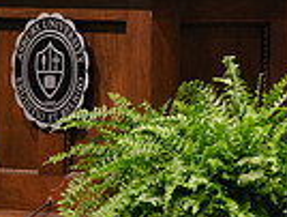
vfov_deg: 2.4
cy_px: -144
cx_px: 293
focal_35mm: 625
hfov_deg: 3.2
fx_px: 5191
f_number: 2.8
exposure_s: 1/60
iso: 1600
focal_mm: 129.2
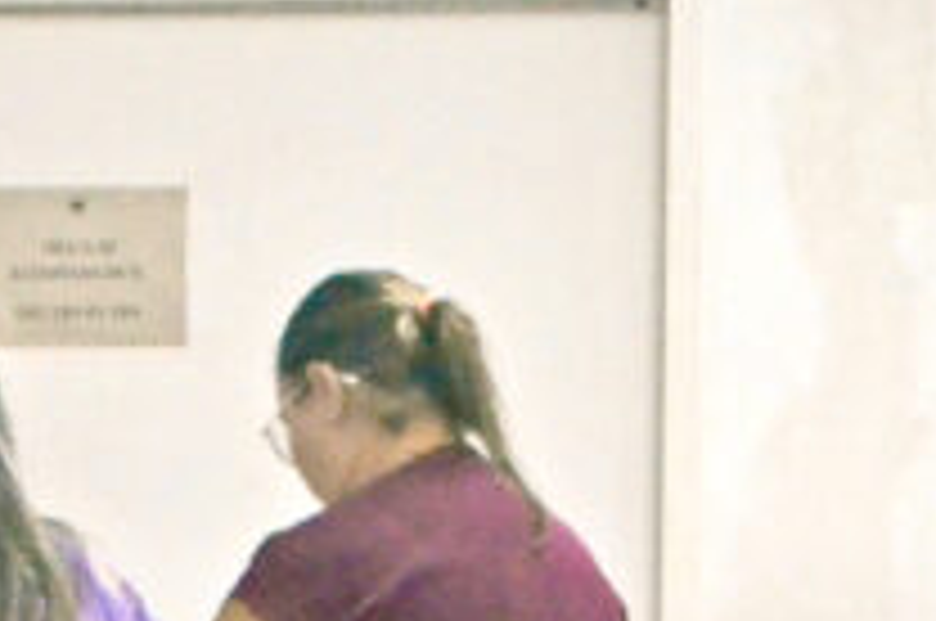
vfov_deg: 4.4
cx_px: -54
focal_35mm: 310
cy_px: 792
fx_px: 8047
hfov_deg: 6.6
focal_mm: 42
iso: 3200
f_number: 5.6
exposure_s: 1/125
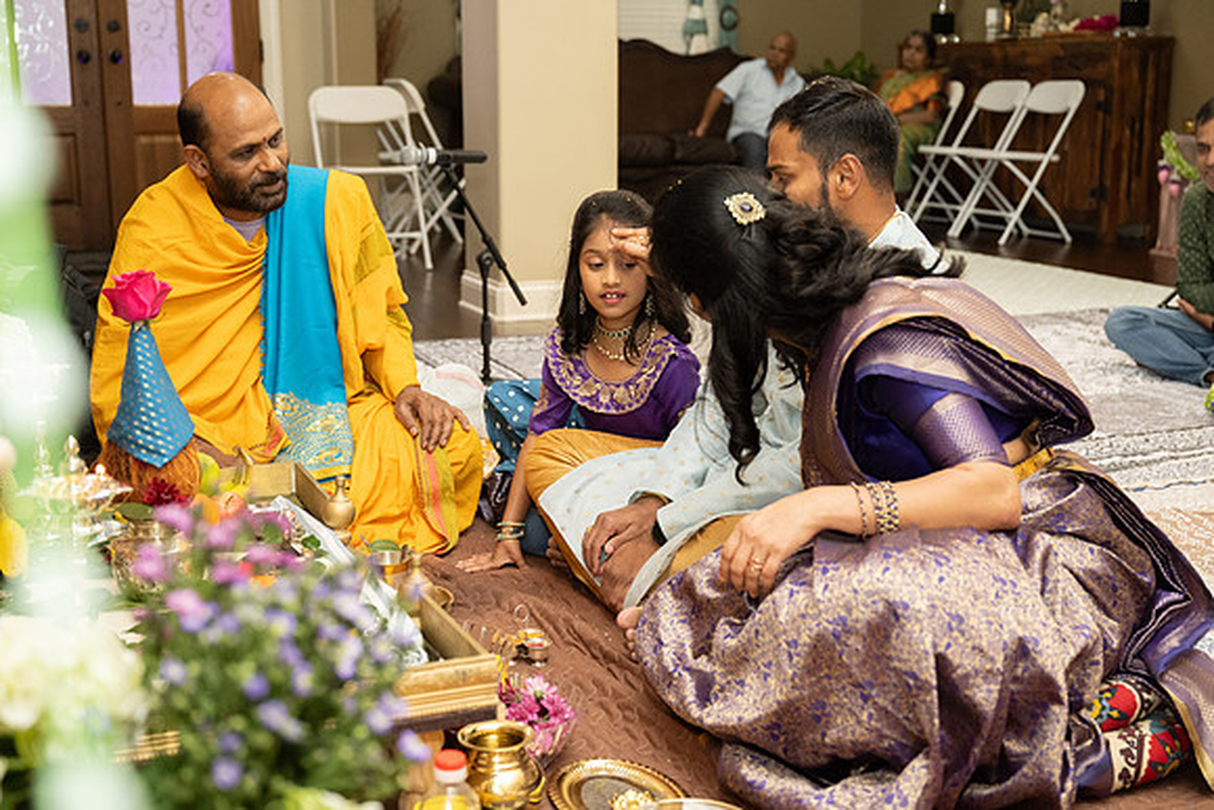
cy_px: 405
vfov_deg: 28.5
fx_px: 1596
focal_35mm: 47
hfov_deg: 41.6
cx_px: 607
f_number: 3.5
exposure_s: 1/160
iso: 1000
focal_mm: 46
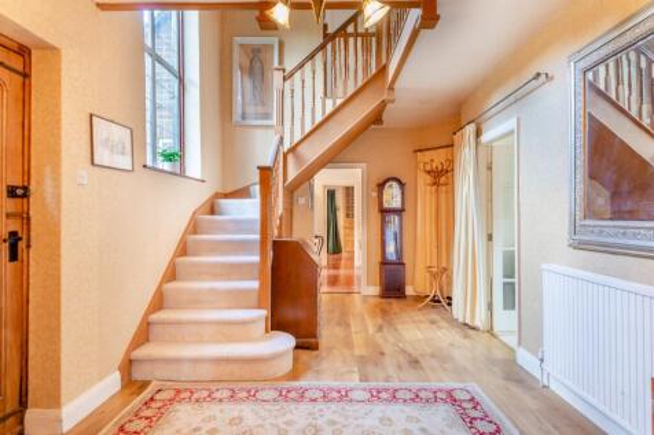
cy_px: 218
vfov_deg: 64.5
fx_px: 345
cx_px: 327
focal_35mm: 19
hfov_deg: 86.9
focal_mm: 19
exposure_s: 1/1.67
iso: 125
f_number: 7.1
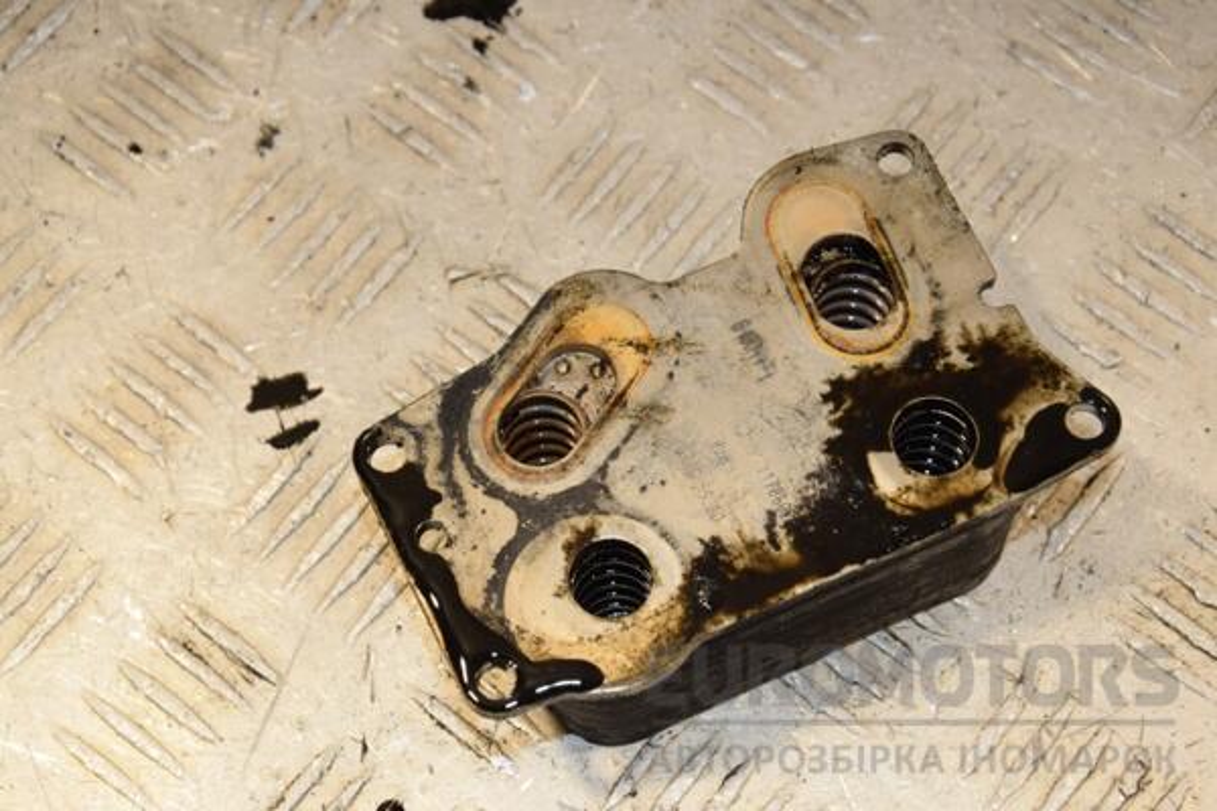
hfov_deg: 26.0
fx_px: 2637
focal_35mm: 78
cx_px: 608
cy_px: 406
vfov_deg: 17.5
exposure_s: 1/200
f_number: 8
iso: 800
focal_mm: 52
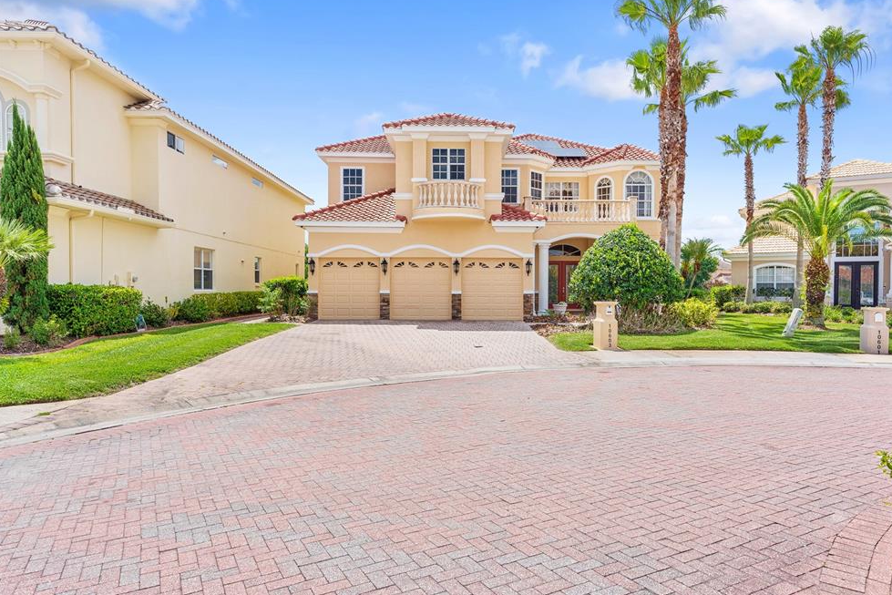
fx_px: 570
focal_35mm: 23
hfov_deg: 76.1
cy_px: 299
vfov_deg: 55.1
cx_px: 463
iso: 200
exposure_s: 1/640
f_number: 8
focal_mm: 22
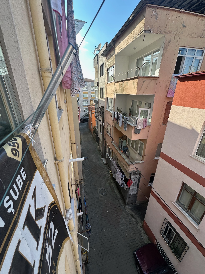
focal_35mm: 14
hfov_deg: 85.7
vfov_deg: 102.1
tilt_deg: -21.3
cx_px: 102
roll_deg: -0.8
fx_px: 111
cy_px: 137
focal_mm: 2.22
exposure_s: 1/328
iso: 40
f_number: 2.2
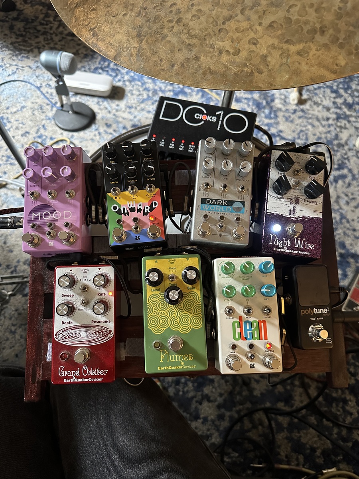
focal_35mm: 24
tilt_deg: -64.4
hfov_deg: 56.8
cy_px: 240
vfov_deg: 71.6
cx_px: 180
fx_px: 332
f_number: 1.78
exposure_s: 1/60
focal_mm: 6.86
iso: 800
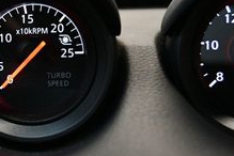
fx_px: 513
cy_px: 51
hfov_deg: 25.0
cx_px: 28
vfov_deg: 17.2
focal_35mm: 79
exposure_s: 1/125
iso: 2800
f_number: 3.5
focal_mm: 18
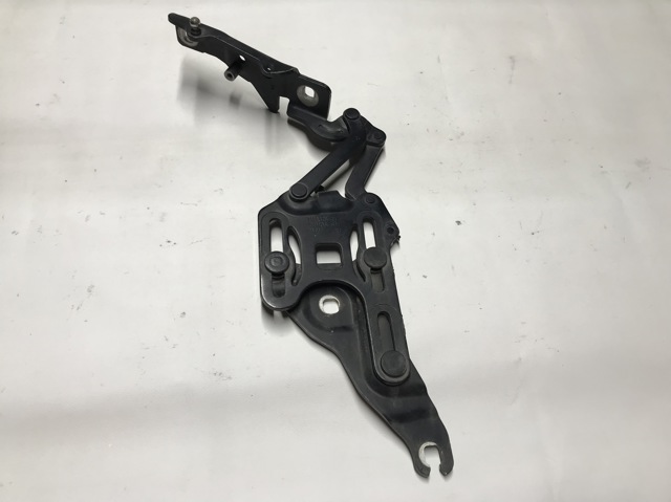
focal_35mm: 28
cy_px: 251
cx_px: 336
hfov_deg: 63.5
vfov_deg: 49.7
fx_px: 542
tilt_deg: -61.2
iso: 25
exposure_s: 1/50
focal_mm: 3.99
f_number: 1.8
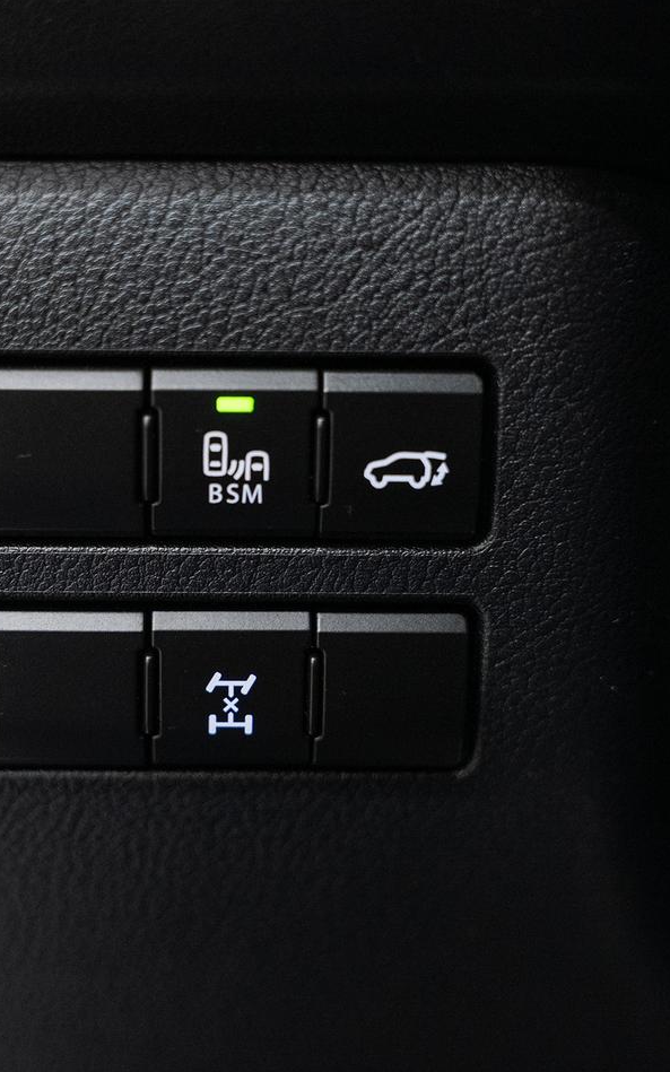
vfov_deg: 33.0
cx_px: 220
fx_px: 1812
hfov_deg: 20.9
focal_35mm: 62
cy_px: 531
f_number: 3.2
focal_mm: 40.1
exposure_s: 1/60
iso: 1000
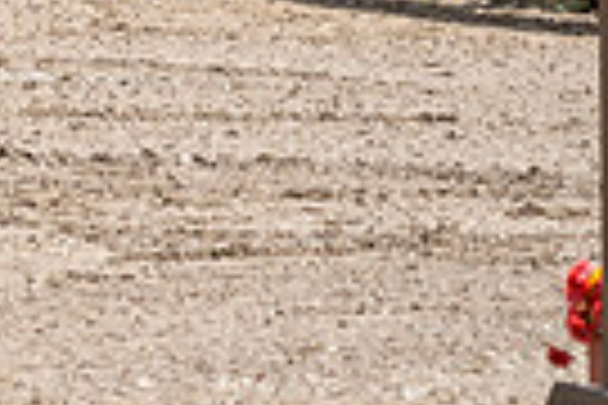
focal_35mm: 960
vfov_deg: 1.4
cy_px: -452
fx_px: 16212
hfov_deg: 2.1
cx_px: -590
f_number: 5.6
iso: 100
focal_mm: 224
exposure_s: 1/400
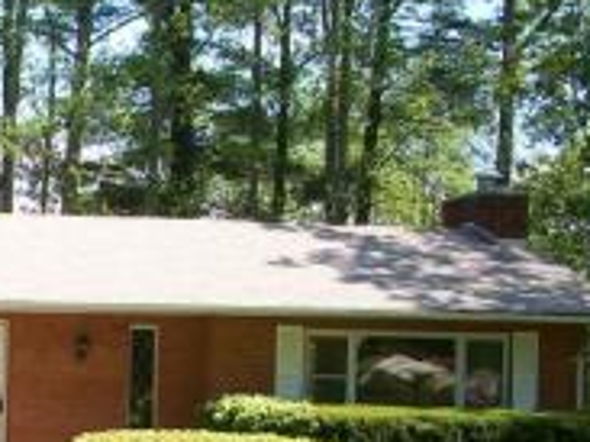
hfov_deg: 16.5
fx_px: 1891
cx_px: -242
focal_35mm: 111
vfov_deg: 13.1
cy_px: 458
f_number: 3.1
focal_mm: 6.3
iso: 80
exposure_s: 1/400
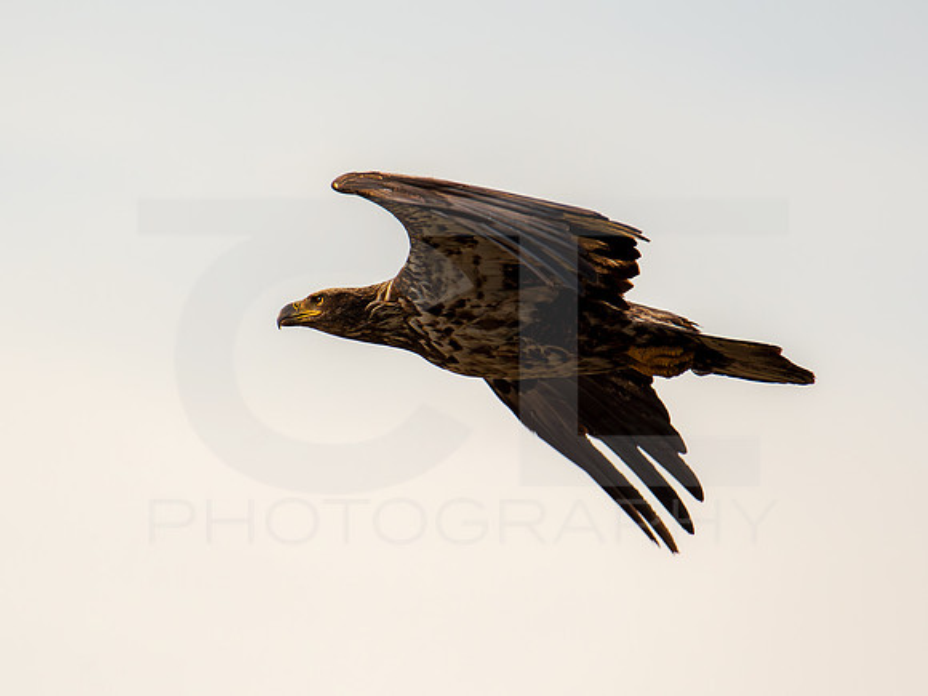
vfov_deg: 1.4
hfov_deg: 1.8
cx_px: 363
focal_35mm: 1082
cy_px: 383
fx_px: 28998
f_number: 6.3
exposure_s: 1/2500
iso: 1000
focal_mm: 500
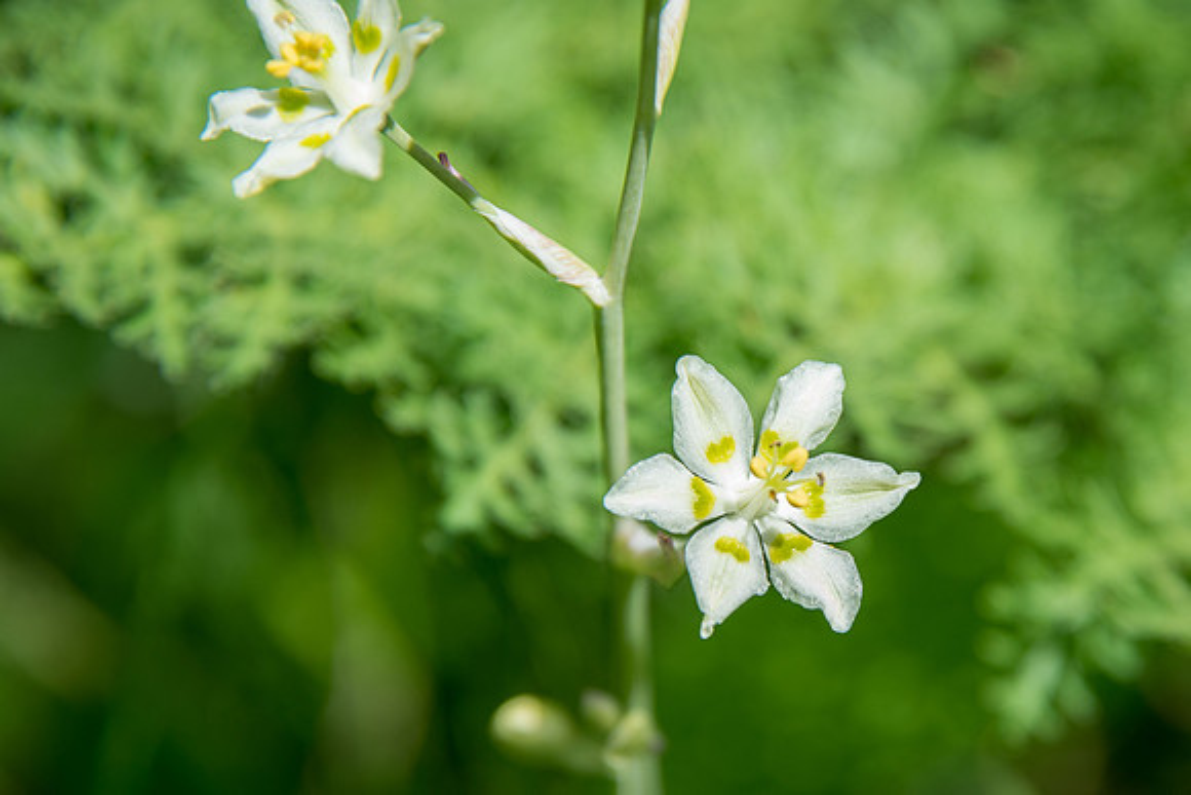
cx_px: 855
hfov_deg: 4.7
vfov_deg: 3.1
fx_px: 14596
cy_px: 547
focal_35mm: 441
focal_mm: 300
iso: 200
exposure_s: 1/320
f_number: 8
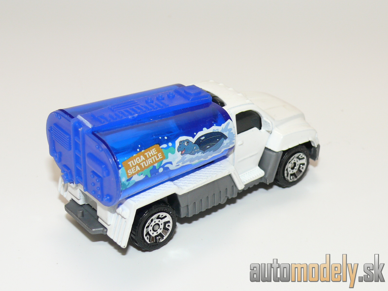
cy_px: 146
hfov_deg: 26.3
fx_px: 829
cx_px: 194
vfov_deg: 19.9
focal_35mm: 74
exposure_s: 1/30
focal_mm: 11.1
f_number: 4
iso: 100
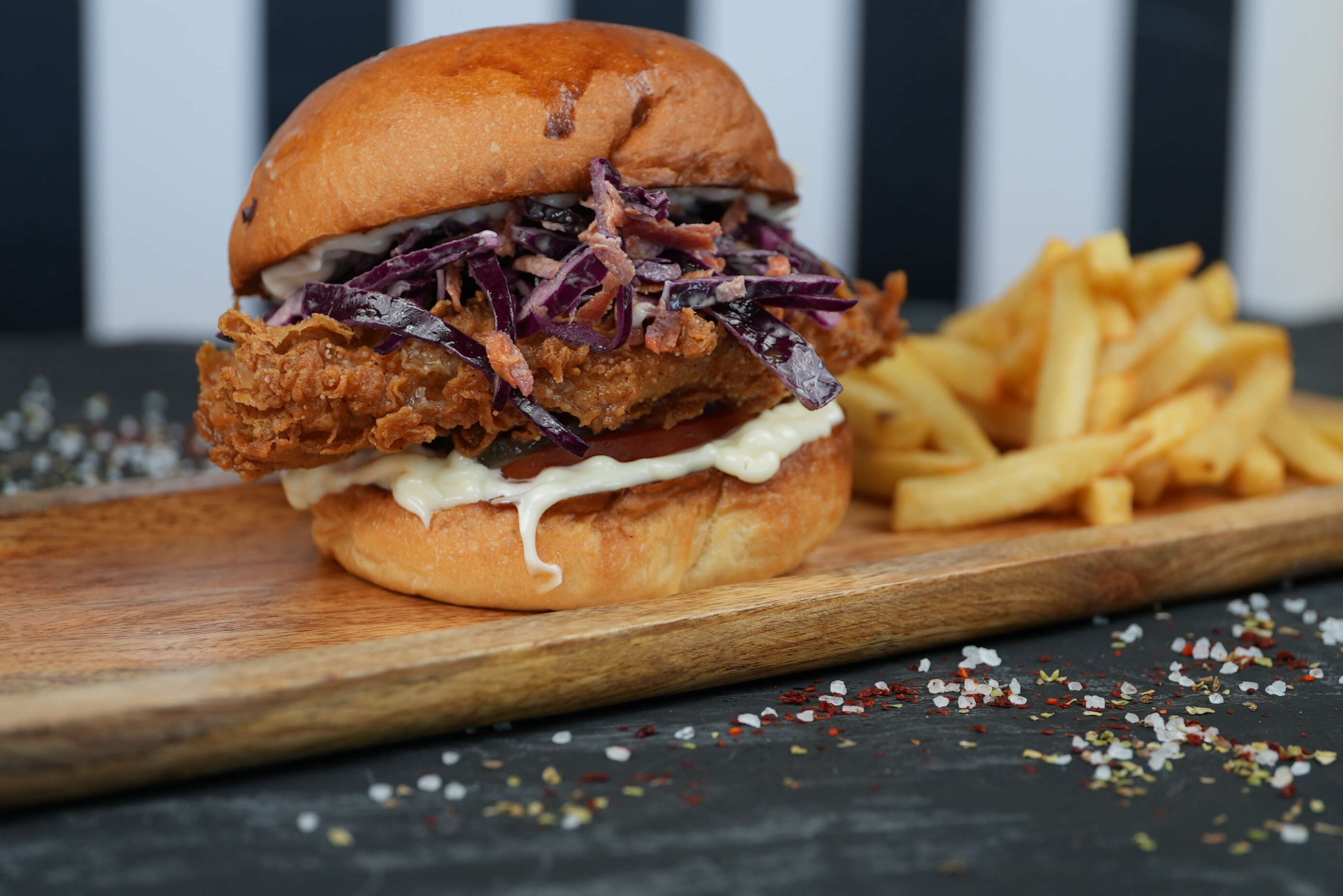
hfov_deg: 27.0
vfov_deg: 18.2
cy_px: 448
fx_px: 2799
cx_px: 672
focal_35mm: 75
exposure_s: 1/160
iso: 320
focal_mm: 50
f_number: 4
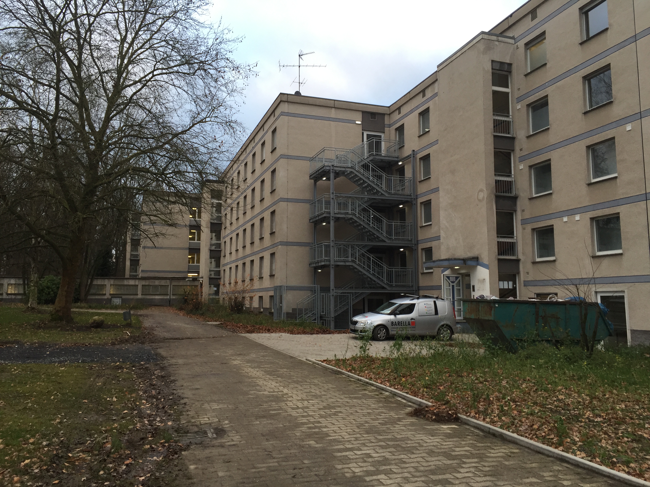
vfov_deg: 48.2
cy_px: 244
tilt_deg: +7.2
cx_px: 325
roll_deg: -0.7
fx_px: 545
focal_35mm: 29
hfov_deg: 61.7
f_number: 2.2
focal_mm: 4.15
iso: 40
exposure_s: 1/100
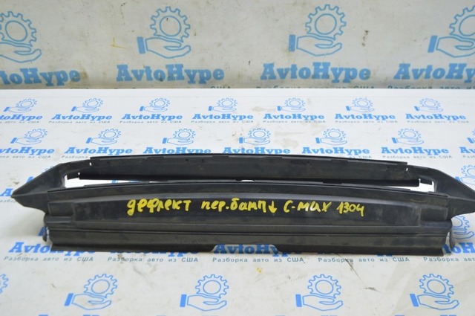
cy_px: 158
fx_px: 474
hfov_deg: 53.2
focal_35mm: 36
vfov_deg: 36.8
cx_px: 238
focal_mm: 24
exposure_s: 1/20
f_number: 5.6
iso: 400
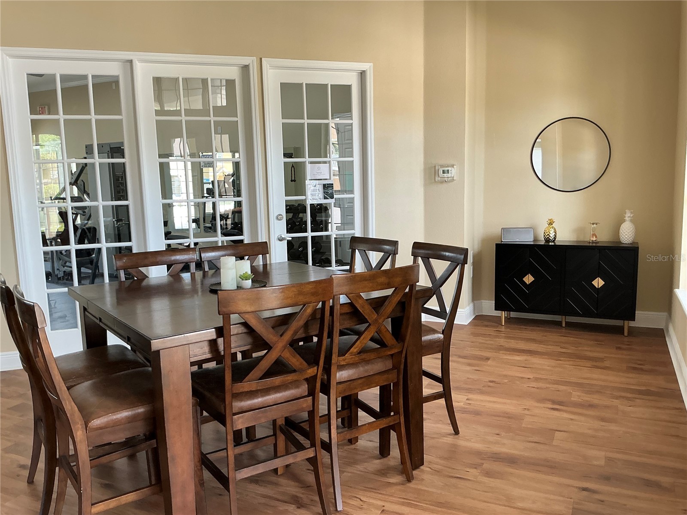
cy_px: 258
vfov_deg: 49.7
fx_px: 556
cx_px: 344
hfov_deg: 63.4
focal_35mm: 28
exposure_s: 1/95
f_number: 1.8
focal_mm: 3
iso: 64
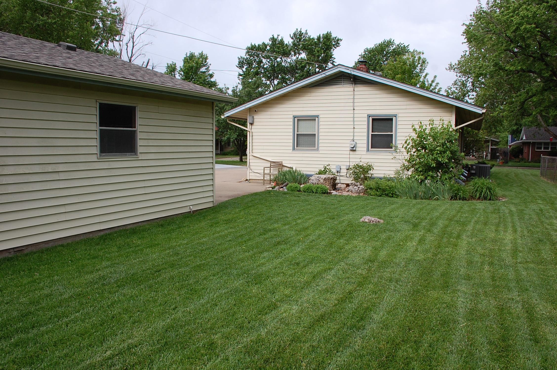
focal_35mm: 27
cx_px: 278
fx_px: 417
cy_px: 185
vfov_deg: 47.8
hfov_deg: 67.5
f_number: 8
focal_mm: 18
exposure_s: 1/250
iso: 200
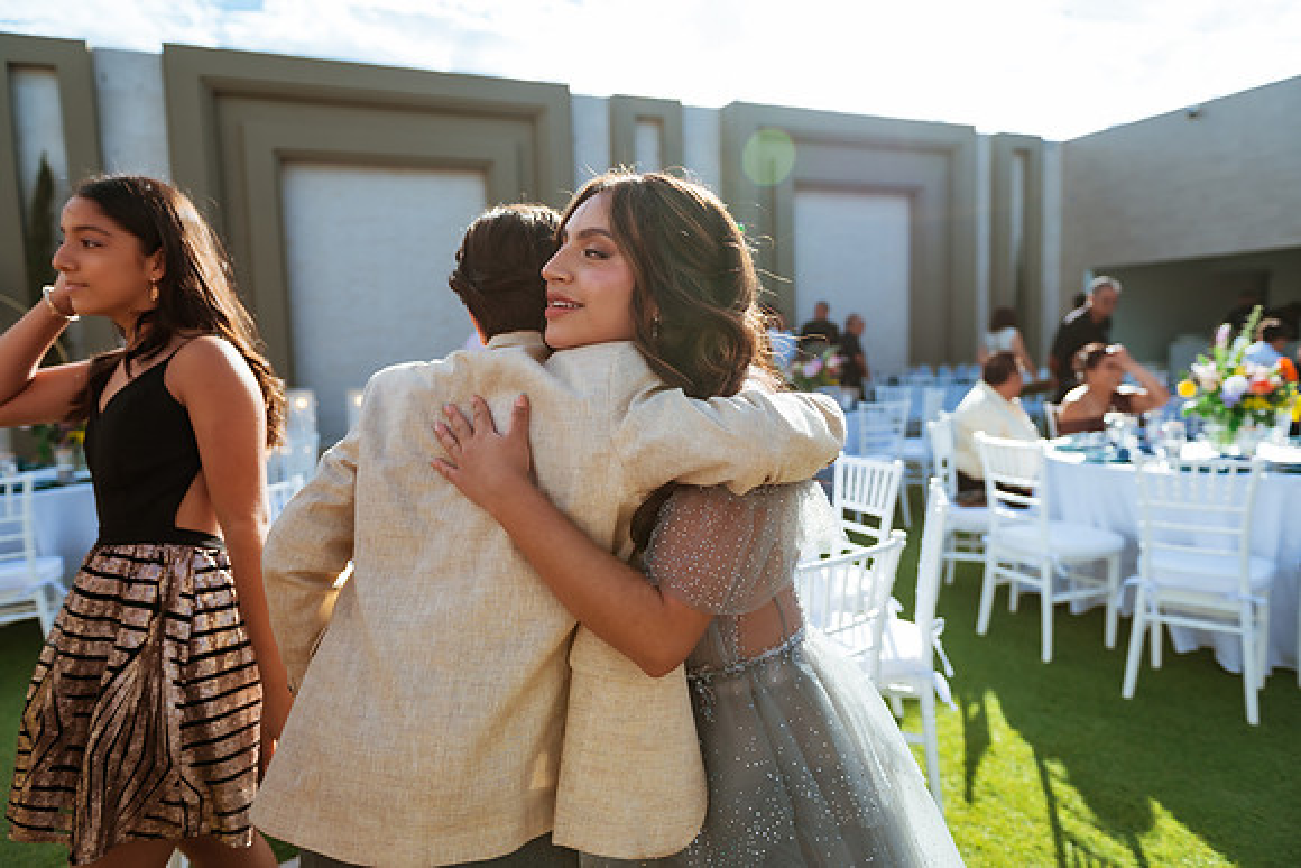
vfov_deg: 53.2
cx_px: 650
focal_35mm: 24
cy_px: 434
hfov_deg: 73.7
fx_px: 867
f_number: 2.8
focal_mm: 24
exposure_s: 1/1250
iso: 100
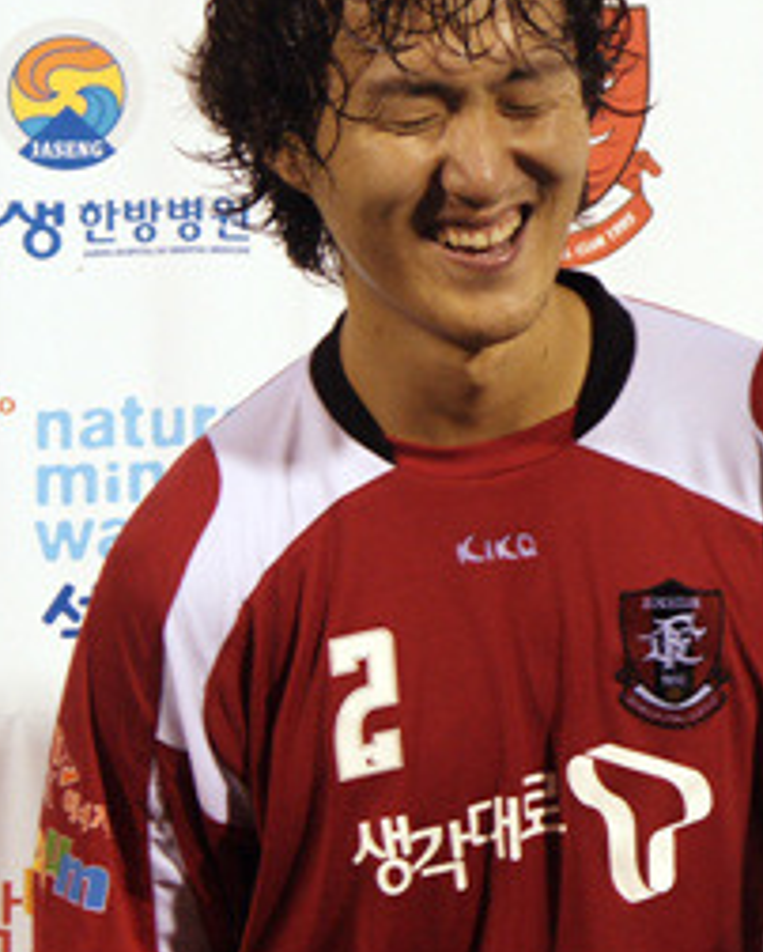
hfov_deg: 11.5
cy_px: 446
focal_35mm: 134
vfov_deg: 14.4
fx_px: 3778
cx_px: 525
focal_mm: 60
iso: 640
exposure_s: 1/125
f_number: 5
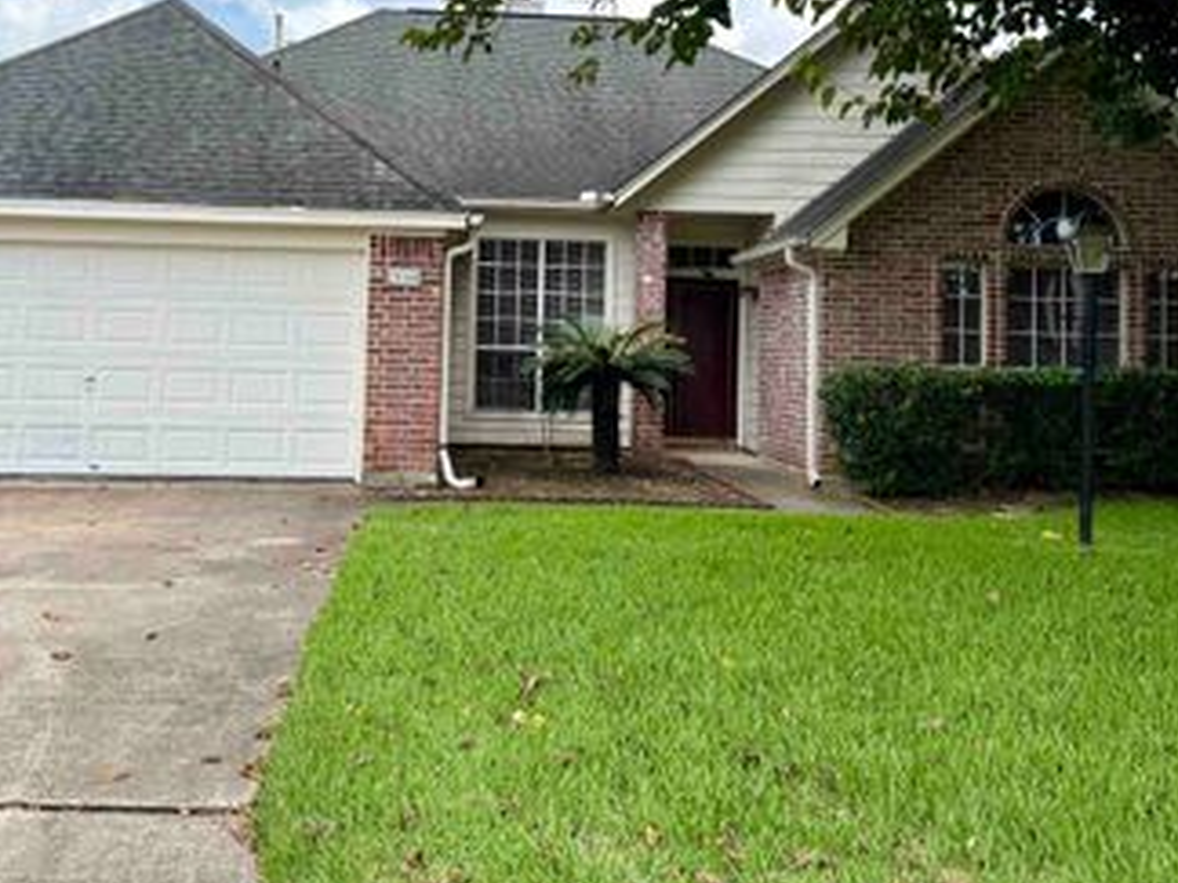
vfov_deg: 38.2
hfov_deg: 50.0
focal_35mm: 37
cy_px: 282
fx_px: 1259
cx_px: 498
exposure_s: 1/3425
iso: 100
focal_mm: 6.76
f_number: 1.78
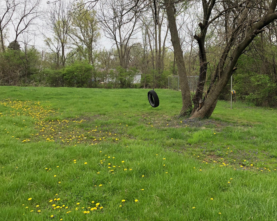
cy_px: 73
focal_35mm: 39
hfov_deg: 46.4
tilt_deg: +2.9
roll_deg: +1.0
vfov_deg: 37.8
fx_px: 320
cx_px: 175
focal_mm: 4
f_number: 1.8
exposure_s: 1/1056
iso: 20
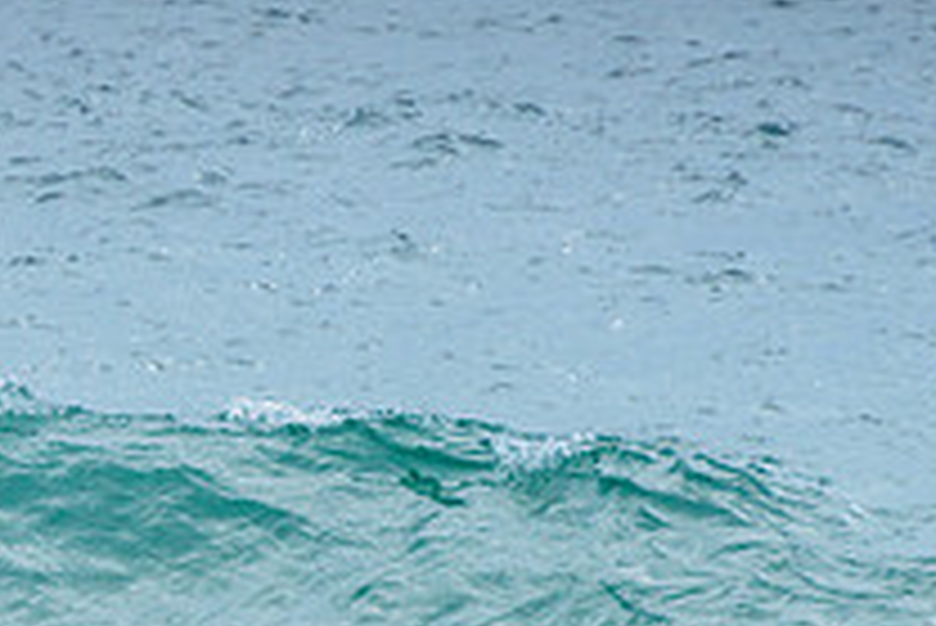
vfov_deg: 1.0
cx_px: -140
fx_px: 35513
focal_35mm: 1365
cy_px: 581
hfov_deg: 1.5
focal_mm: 400
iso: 500
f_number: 7.1
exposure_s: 1/1600
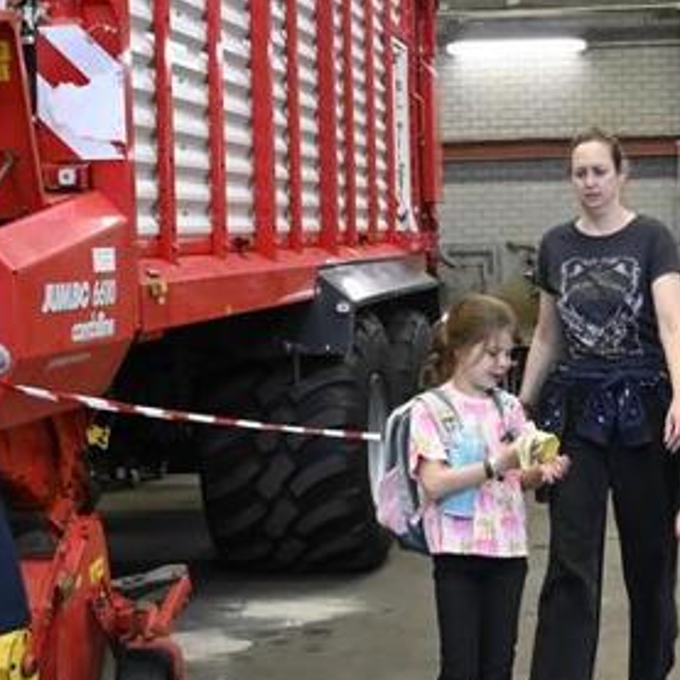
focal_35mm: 73
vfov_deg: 23.6
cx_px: 601
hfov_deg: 23.1
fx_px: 1622
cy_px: 406
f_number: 7.1
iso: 8000
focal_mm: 24
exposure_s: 1/200
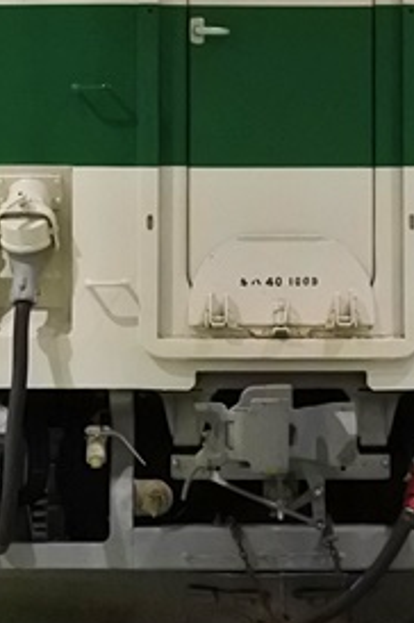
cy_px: 34
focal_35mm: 200
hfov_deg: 6.8
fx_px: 3458
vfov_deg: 10.2
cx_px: 303
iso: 2800
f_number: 5.6
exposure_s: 1/60
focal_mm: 28.5
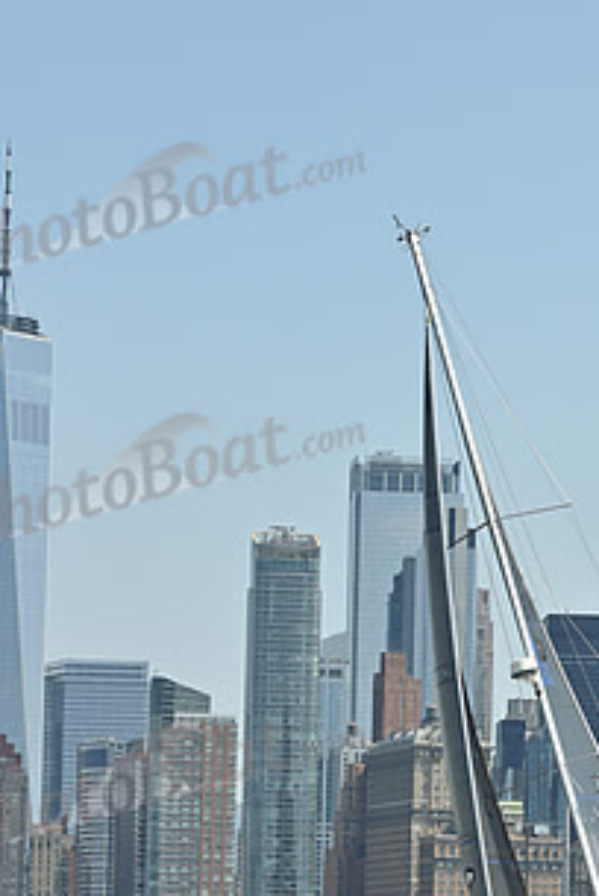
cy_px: 588
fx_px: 4258
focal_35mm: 171
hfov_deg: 8.0
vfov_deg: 12.0
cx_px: 518
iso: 320
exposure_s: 1/1250
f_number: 6.3
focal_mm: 90
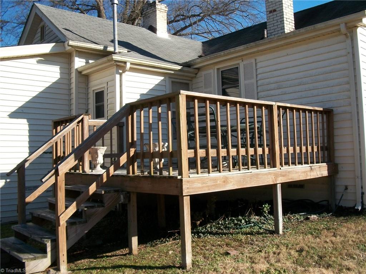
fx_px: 338
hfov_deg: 56.8
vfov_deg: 44.2
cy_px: 137
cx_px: 183
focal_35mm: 32
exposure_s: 1/250
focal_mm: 5.7
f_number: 5.5
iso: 80
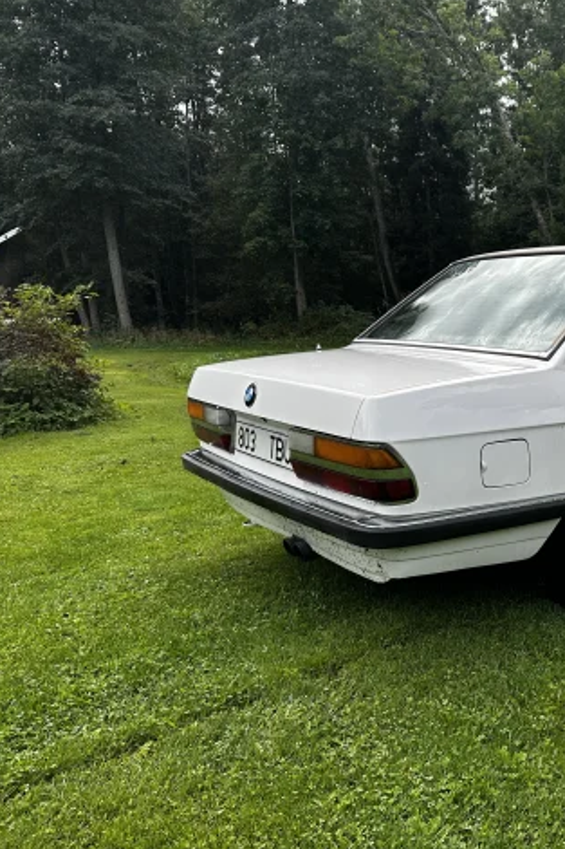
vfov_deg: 55.8
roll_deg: +1.3
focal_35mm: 34
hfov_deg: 36.1
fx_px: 801
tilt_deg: -7.6
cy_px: 417
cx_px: 523
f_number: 1.78
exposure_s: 1/1541
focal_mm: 6.86
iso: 80
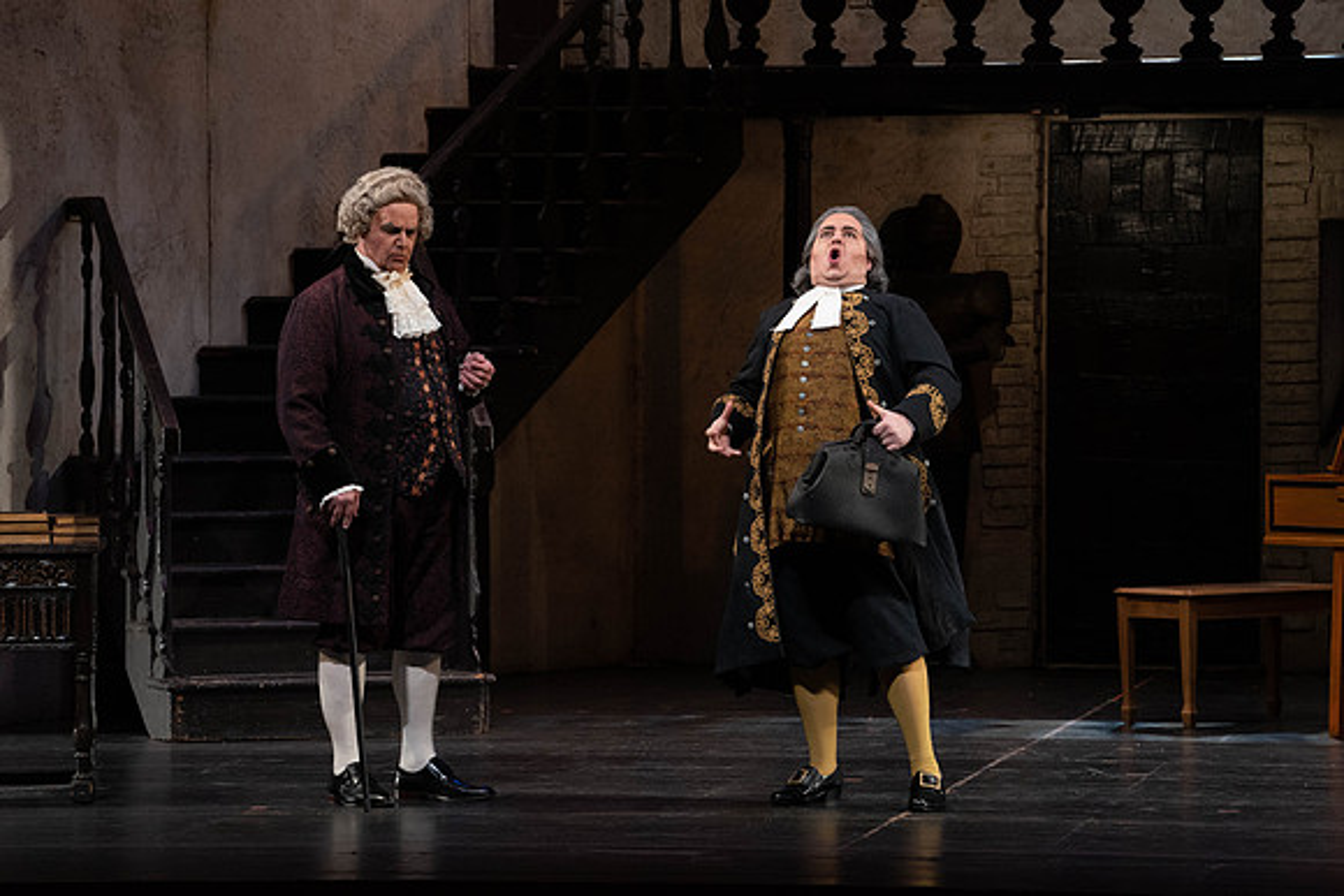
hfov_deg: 11.5
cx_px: 672
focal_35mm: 179
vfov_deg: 7.7
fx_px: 6684
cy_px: 448
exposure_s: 1/250
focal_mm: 179
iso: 3200
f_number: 8
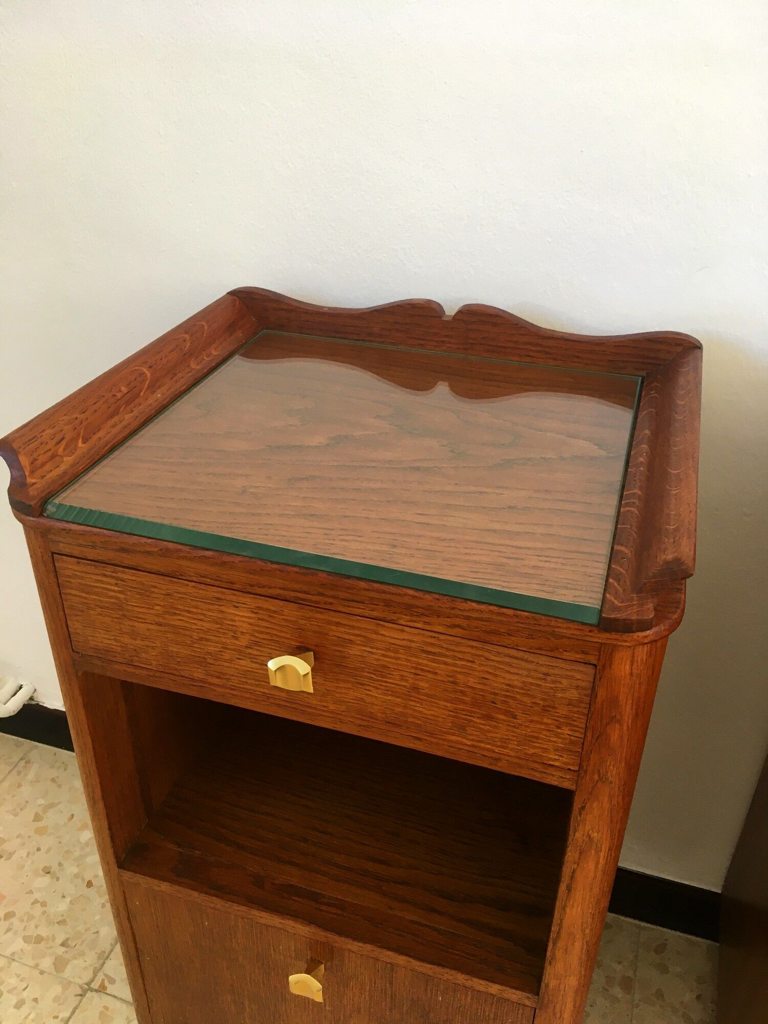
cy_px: 512
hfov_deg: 48.2
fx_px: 858
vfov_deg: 61.7
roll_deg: -1.0
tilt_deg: -32.1
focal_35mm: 29
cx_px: 384
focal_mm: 4.15
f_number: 2.2
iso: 40
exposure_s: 1/33
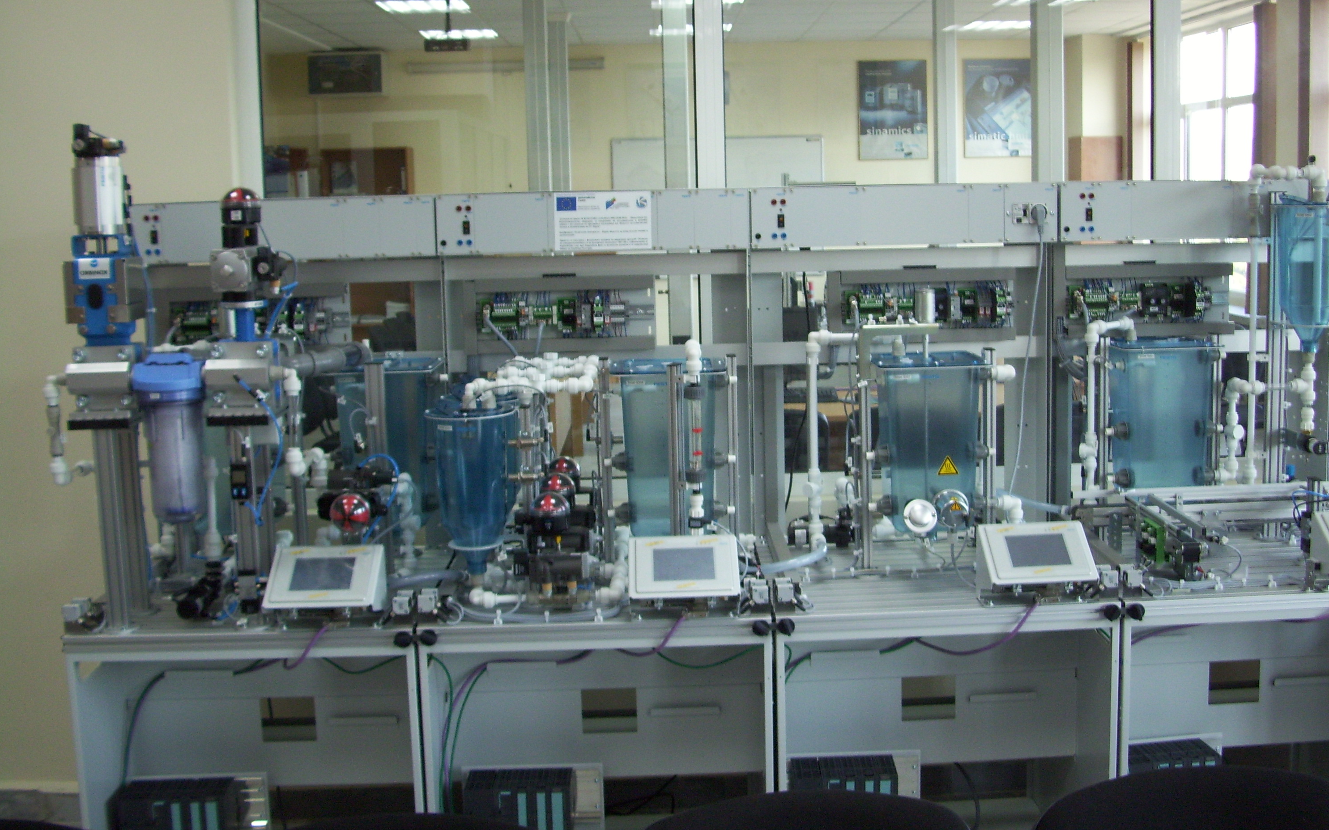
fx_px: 1449
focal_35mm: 40
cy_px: 374
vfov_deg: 32.0
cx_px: 722
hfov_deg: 49.2
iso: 100
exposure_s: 1/30
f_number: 2.9
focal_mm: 5.7
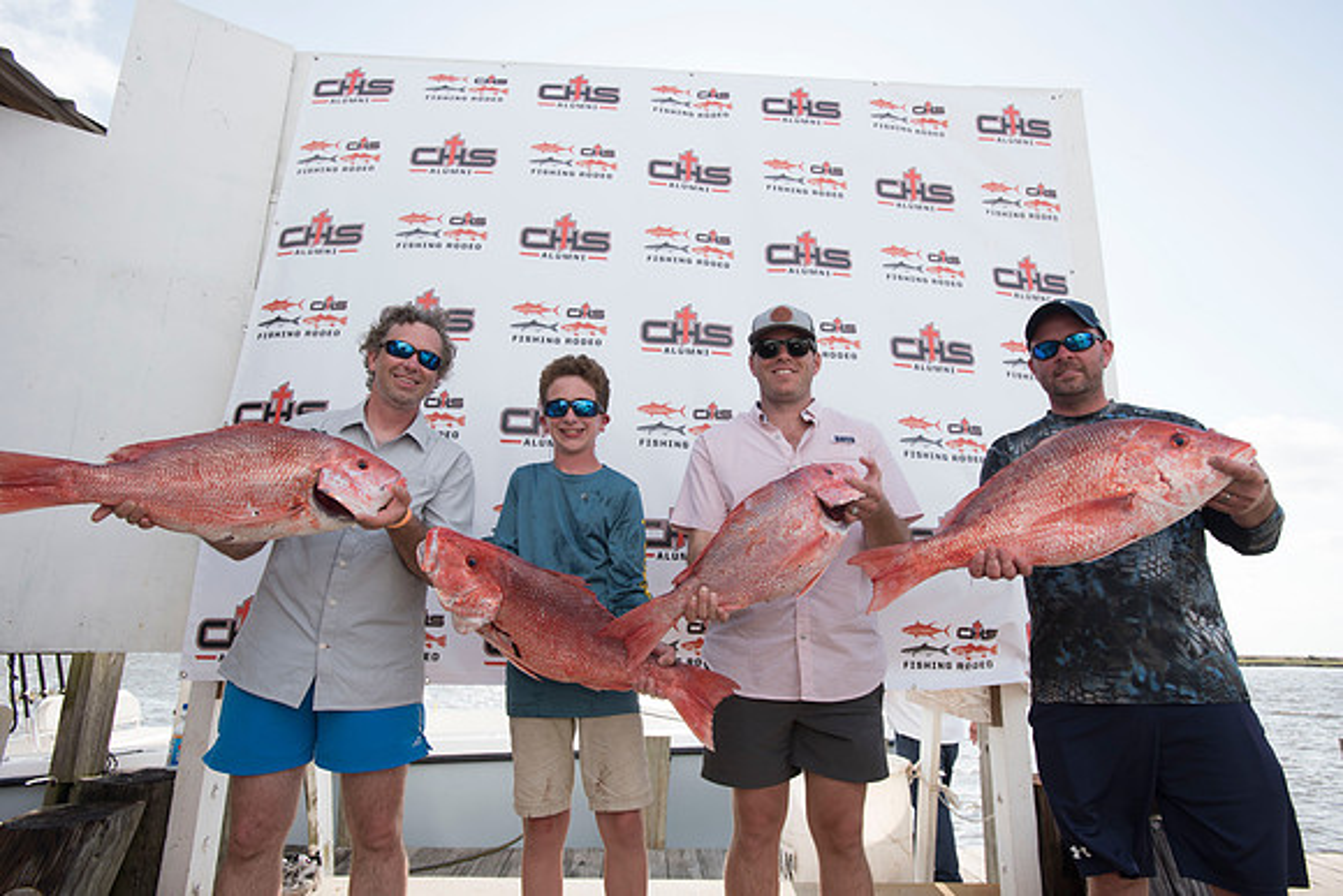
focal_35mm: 20
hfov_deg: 84.0
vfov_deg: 62.0
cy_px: 448
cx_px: 672
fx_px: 746
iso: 250
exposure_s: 1/500
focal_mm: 20
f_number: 7.1
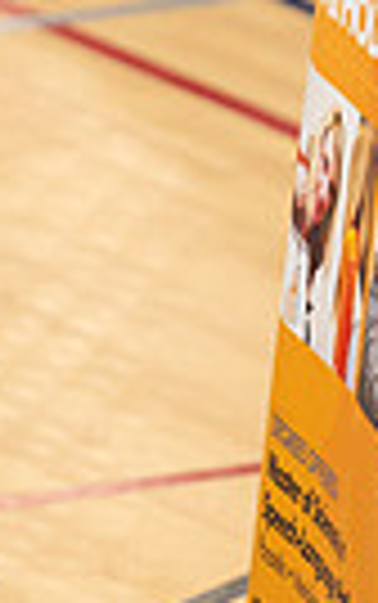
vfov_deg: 2.1
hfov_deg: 1.3
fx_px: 16842
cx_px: -252
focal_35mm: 1024
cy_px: 98
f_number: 2.8
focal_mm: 200
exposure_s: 1/100
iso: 800
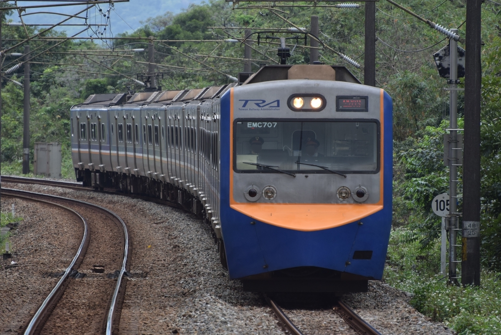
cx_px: 250
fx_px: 6267
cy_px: 168
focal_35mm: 450
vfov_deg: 3.1
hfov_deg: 4.6
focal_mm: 300
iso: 400
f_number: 5.6
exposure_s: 1/640
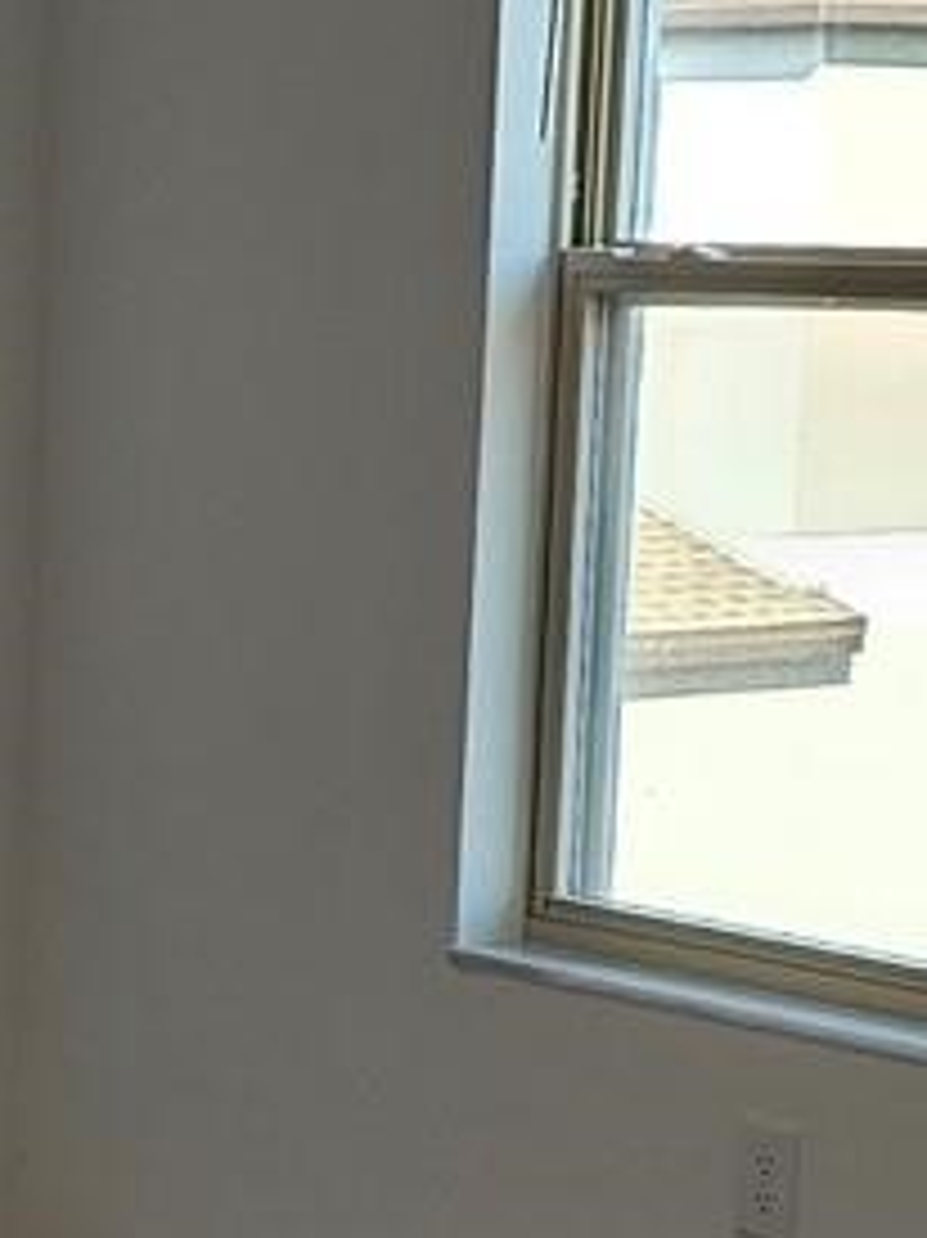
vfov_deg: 14.6
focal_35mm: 134
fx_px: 4788
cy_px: 1103
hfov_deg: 10.7
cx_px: -441
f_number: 1.7
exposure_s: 1/120
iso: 64
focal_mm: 6.3
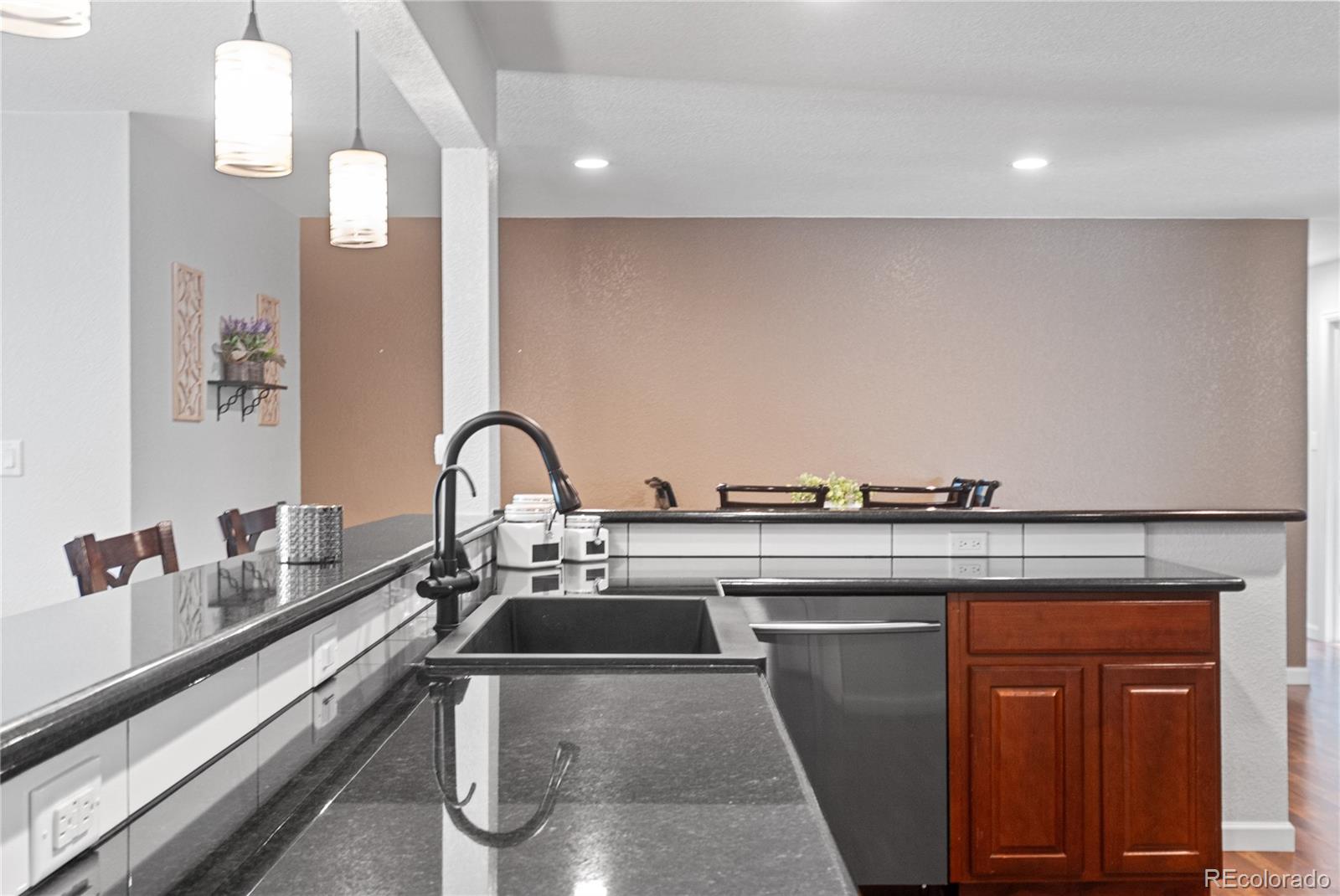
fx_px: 1341
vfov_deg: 36.9
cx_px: 670
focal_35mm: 36
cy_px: 448
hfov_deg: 53.1
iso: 200
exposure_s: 1/2.5
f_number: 4.5
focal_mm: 24
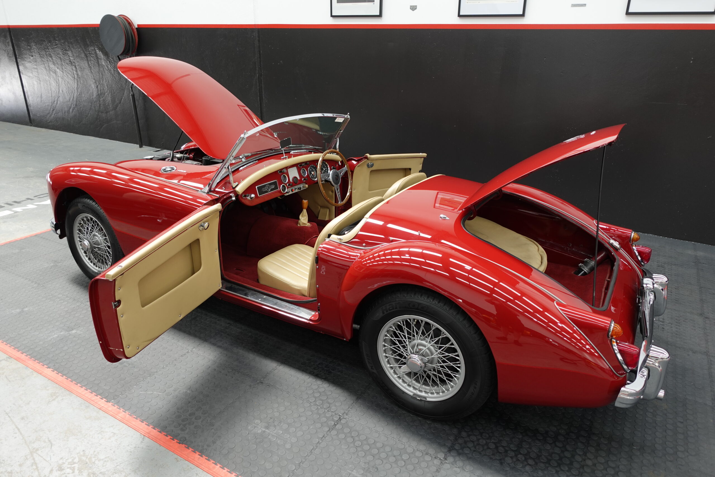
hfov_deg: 73.7
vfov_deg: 53.1
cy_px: 238
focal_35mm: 24
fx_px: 477
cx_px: 358
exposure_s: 1/60
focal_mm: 9.4
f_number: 2.8
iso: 125
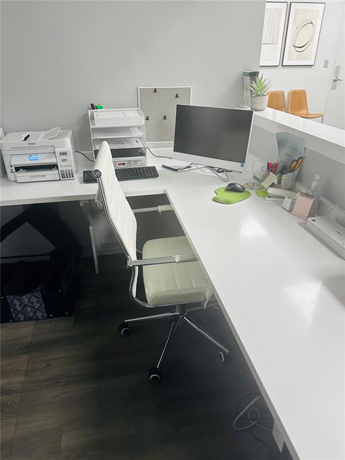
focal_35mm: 24
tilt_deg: -30.2
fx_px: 319
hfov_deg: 56.8
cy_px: 230
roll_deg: +2.1
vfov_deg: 71.6
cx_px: 172
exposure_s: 1/60
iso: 200
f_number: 1.78
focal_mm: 6.86
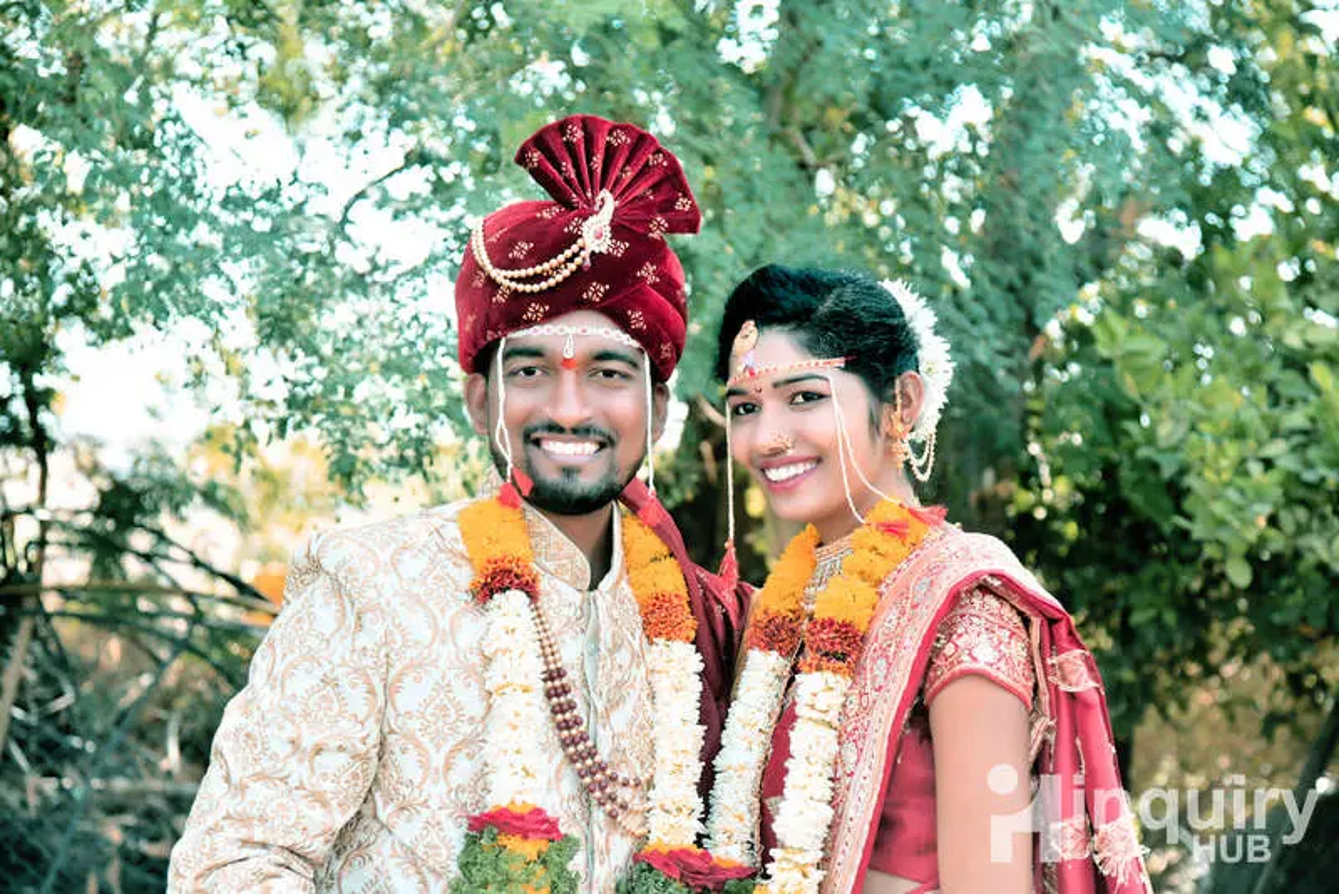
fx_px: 2902
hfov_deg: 26.0
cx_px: 670
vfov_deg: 17.5
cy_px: 447
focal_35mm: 78
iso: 160
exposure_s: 1/160
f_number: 4.5
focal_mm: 78
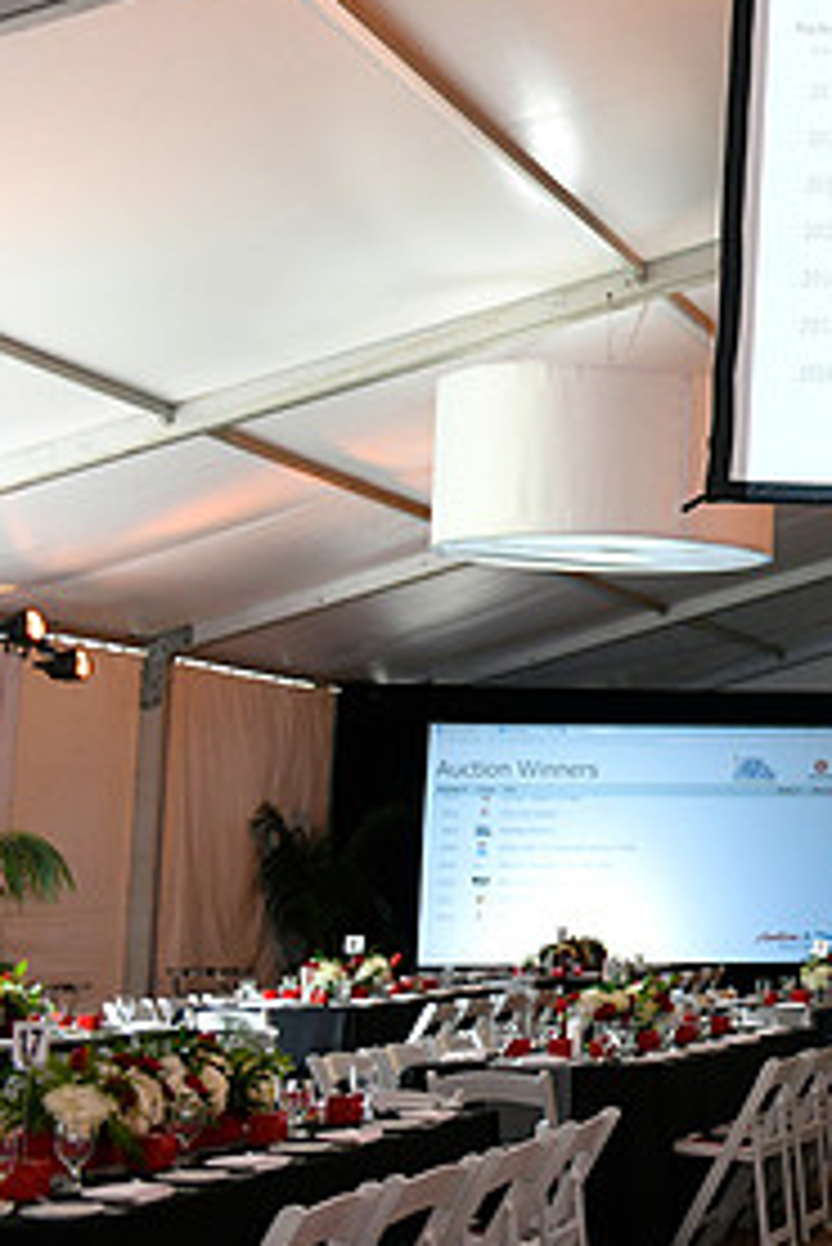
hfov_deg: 17.9
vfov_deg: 30.0
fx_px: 2320
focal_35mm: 67
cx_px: 1300
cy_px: 515
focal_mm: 32
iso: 1250
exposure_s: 1/160
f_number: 3.2
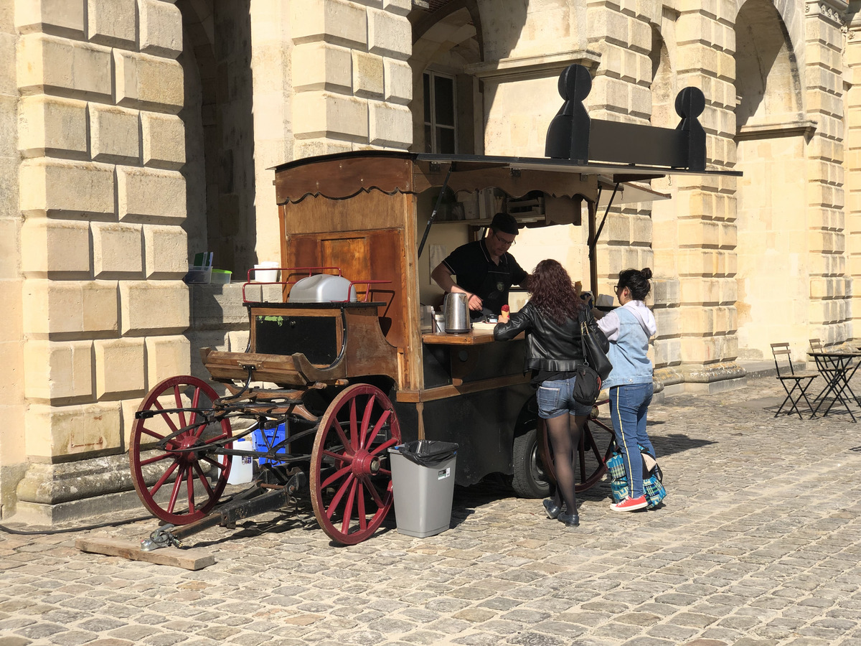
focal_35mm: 52
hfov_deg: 36.8
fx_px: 1293
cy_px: 323
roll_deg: +1.9
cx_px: 430
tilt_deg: -1.0
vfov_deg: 28.0
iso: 16
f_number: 2.4
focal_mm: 6
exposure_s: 1/873
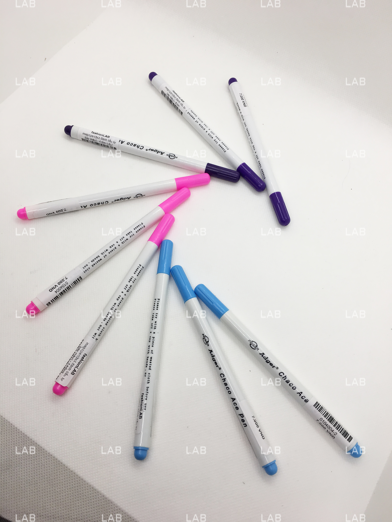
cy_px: 261
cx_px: 196
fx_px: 438
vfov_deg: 61.7
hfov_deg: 48.2
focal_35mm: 29
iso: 32
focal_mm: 4.15
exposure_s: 1/100
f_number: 2.2
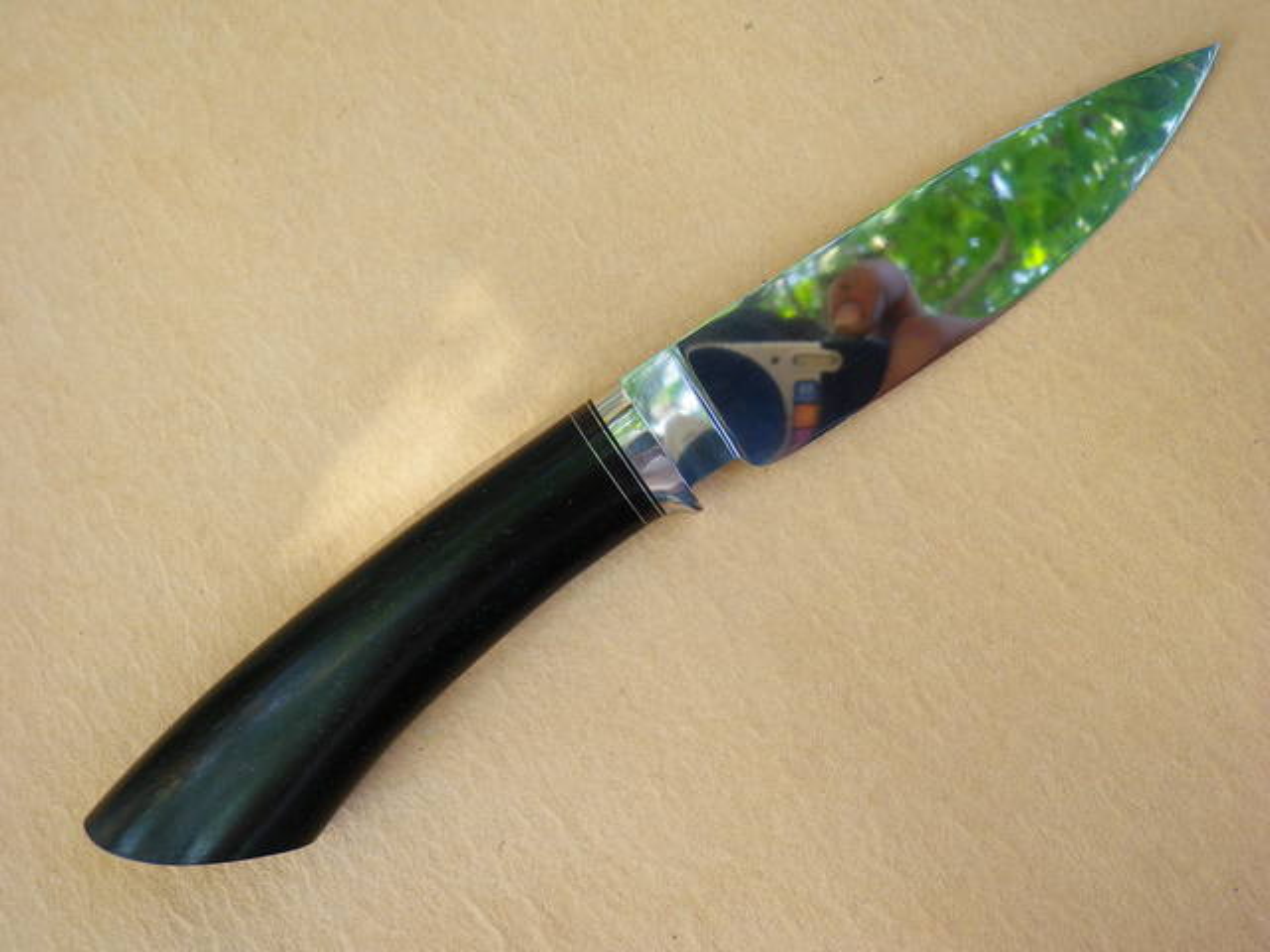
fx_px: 1504
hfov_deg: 45.8
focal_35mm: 41
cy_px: 476
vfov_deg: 35.1
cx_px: 635
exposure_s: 1/50
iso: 100
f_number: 3.9
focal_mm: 7.3
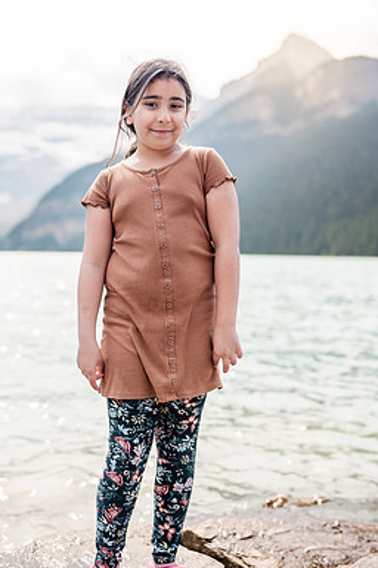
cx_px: 164
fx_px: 646
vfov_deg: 47.4
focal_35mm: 41
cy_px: 284
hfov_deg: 32.6
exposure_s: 1/4000
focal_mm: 35
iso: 200
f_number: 2
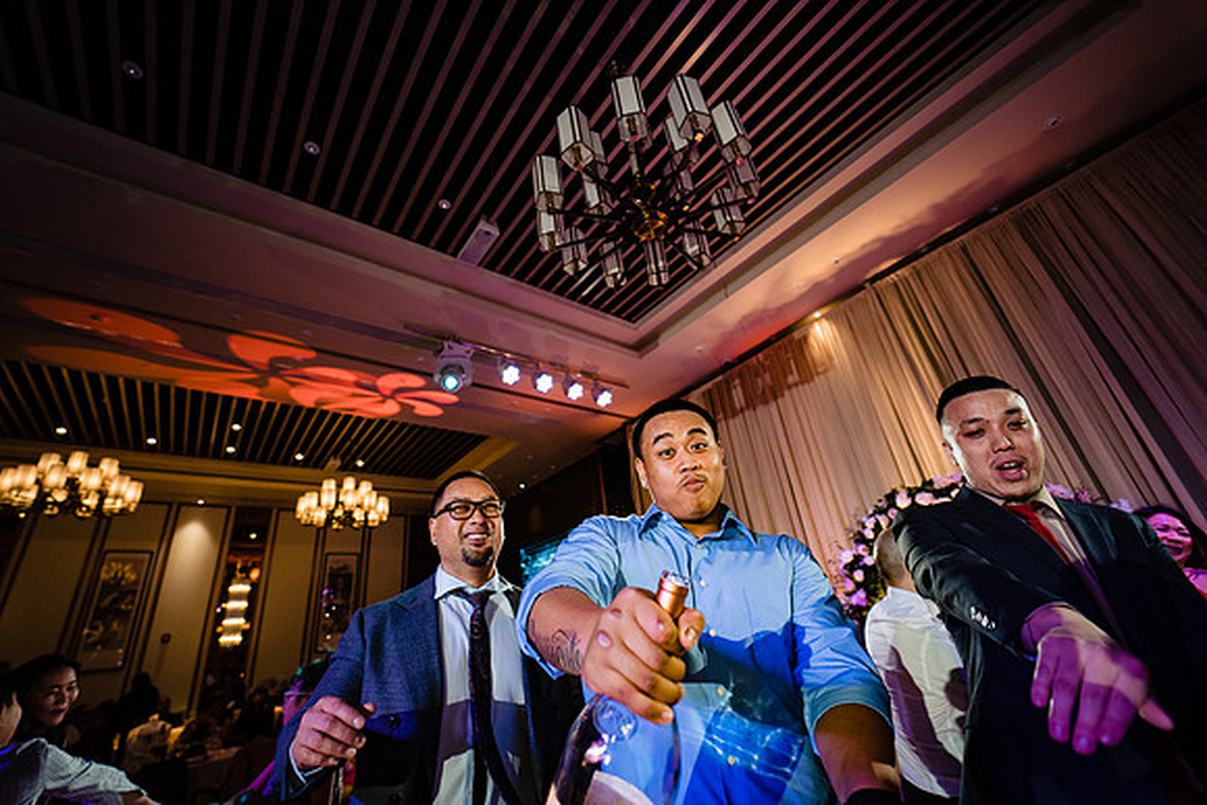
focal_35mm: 14
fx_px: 469
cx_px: 604
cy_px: 402
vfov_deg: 81.2
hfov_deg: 104.2
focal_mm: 14
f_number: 2.8
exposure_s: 1/160
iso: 800
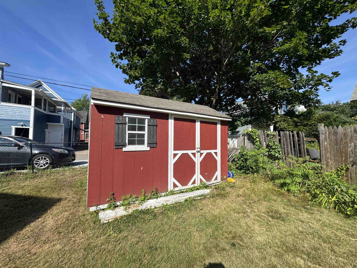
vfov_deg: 85.7
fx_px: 144
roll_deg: +0.1
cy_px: 134
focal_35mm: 14
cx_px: 178
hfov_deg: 102.1
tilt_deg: +1.6
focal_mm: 2.22
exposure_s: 1/1420
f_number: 2.2
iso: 50
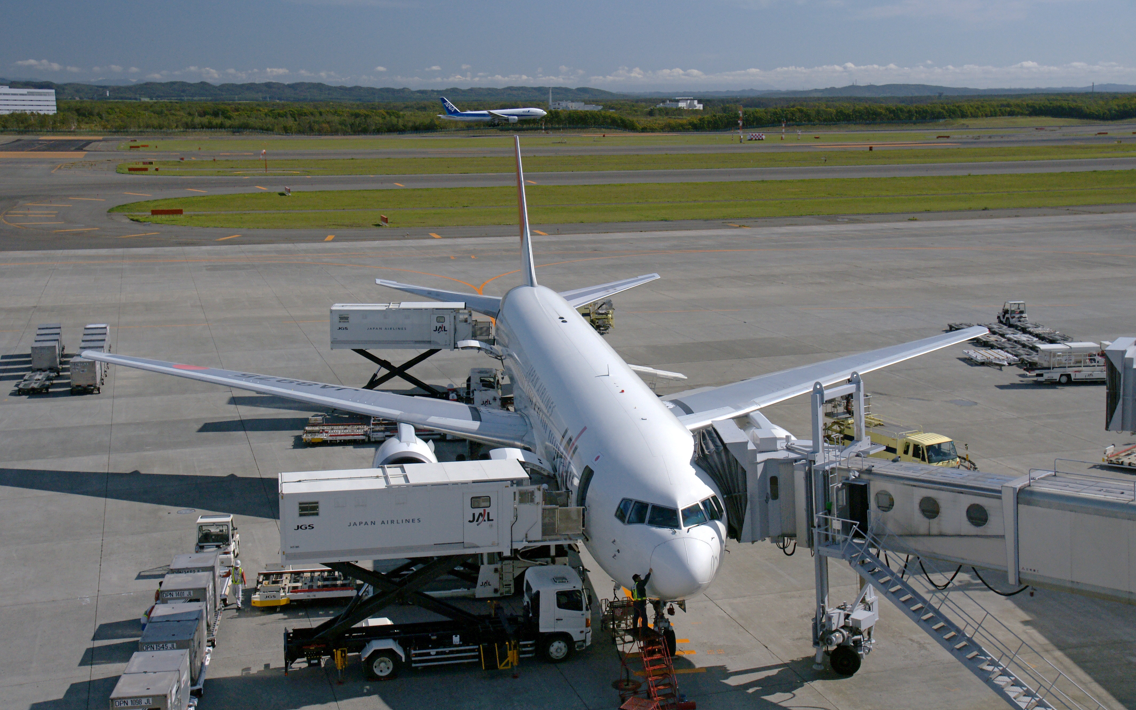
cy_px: 345
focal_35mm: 43
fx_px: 1331
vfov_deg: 29.9
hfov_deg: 46.2
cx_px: 569
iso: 200
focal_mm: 28
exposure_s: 1/1600
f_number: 7.1
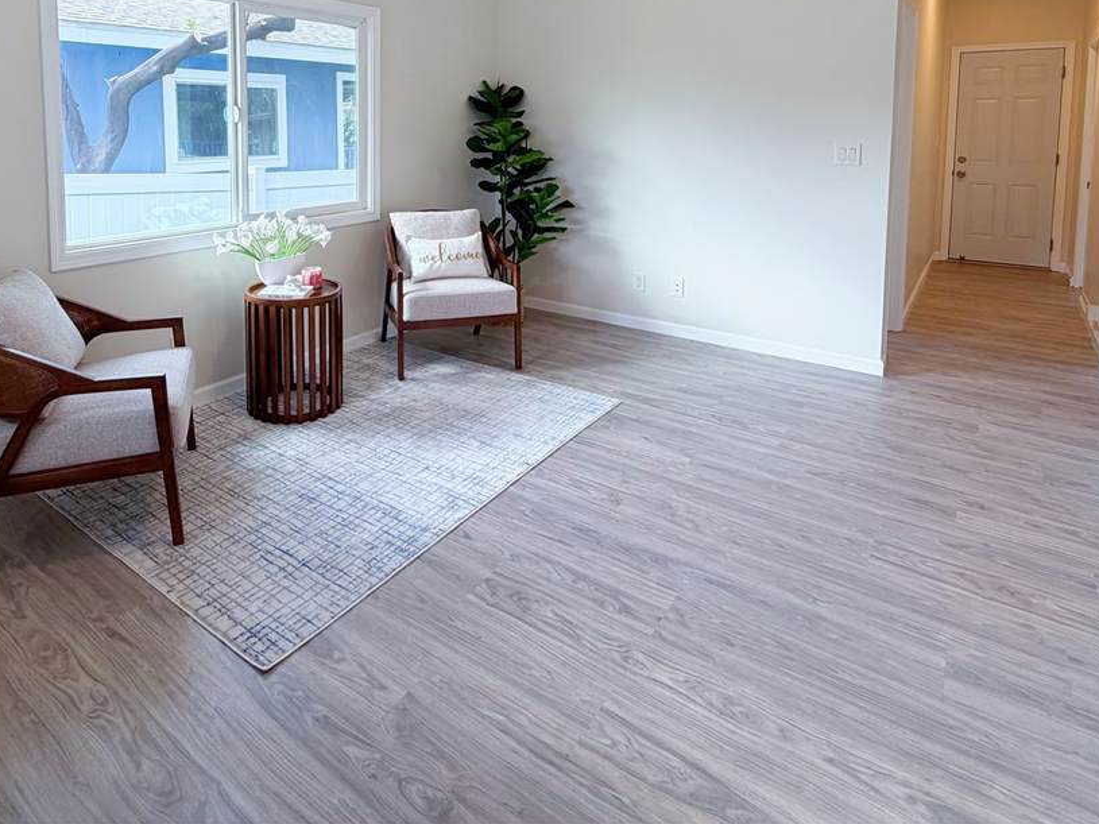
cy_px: 178
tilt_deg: -4.4
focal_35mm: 22
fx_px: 698
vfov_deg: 57.1
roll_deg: -0.1
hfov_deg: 75.8
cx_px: 458
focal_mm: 2.22
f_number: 2.2
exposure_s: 1/120
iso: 100
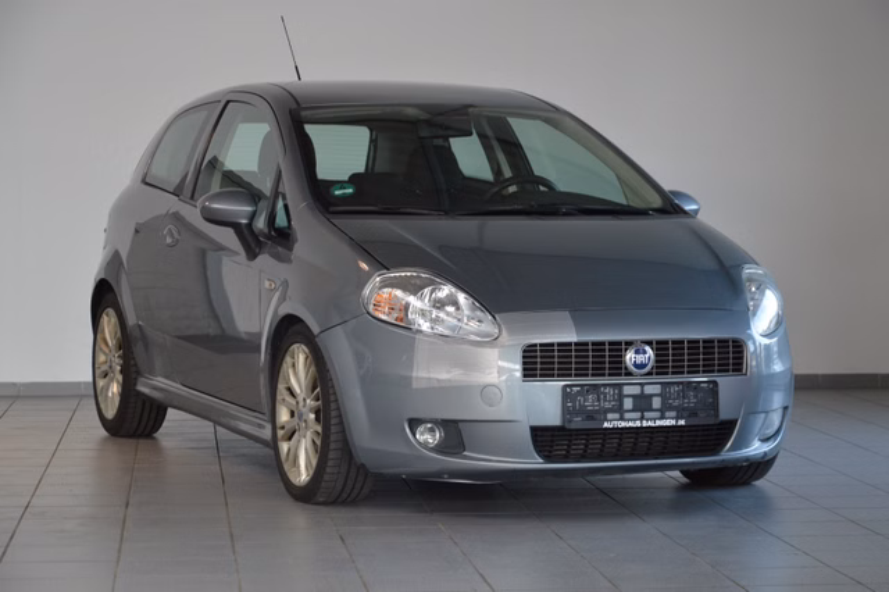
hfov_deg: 20.6
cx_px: 444
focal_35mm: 99
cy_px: 296
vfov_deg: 13.8
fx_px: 2443
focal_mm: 66
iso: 640
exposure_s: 1/60
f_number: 5.3
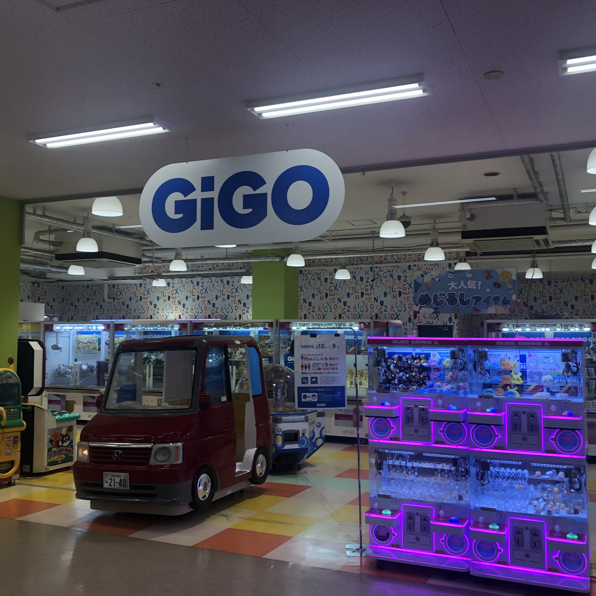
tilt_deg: +4.2
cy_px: 304
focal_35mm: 34
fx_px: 662
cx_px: 310
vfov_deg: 48.4
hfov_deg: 48.4
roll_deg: +2.8
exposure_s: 1/120
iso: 32
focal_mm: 3.99
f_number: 1.8
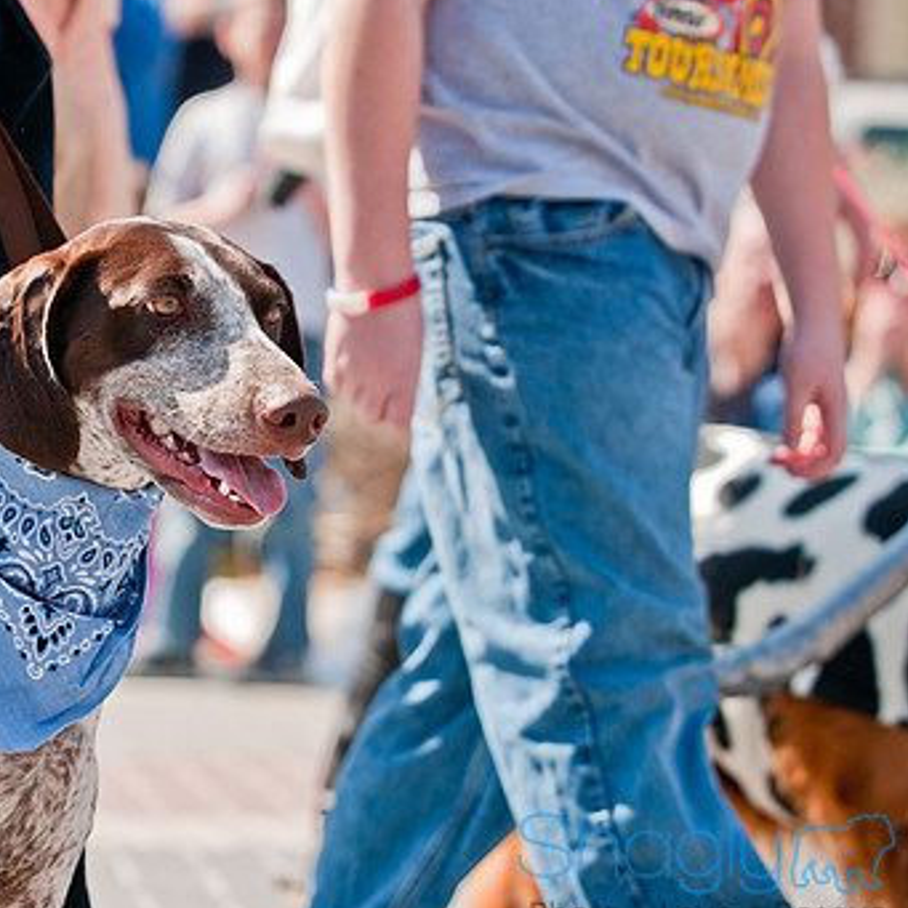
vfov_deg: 10.1
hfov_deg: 10.1
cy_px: 470
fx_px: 5134
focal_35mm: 173
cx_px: 170
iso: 200
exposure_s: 1/1000
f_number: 4
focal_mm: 80
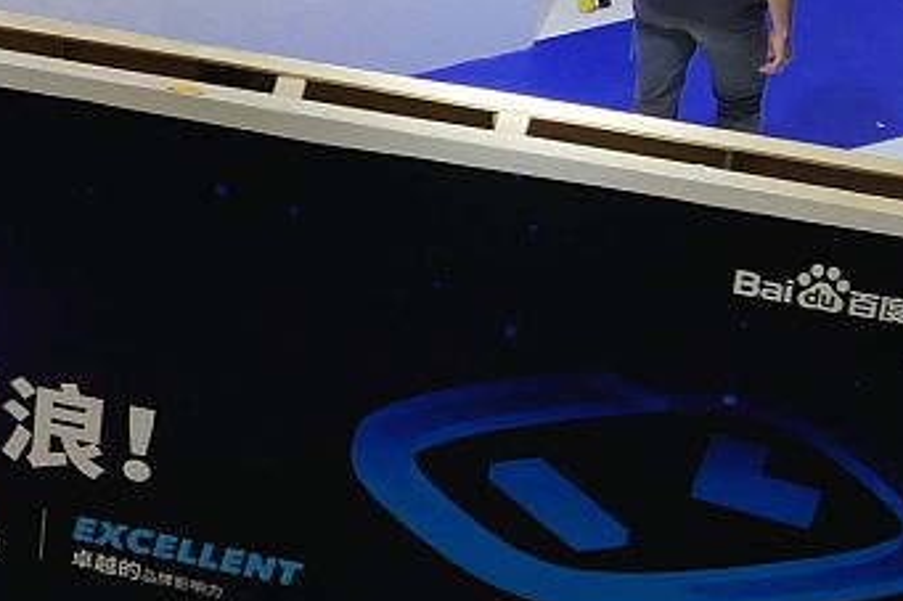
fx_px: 3485
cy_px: -172
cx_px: -606
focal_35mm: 139
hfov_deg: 13.5
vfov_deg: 9.7
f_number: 5.6
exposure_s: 1/60
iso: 320
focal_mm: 19
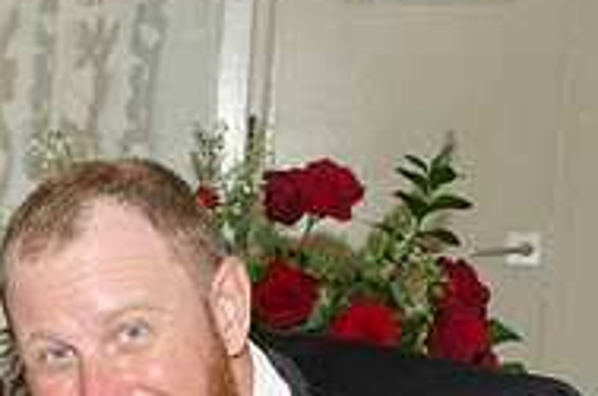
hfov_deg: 13.6
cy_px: 561
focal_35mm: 147
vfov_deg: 9.1
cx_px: -98
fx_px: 2436
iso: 400
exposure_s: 1/250
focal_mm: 32
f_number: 5.6
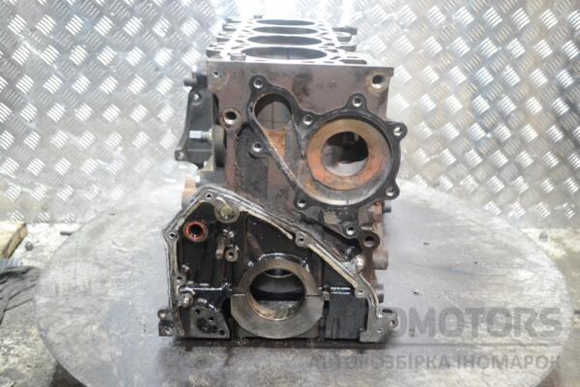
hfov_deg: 53.1
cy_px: 194
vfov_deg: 36.9
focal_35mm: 36
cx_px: 290
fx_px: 580
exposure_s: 1/13
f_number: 4
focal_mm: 24
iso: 3200
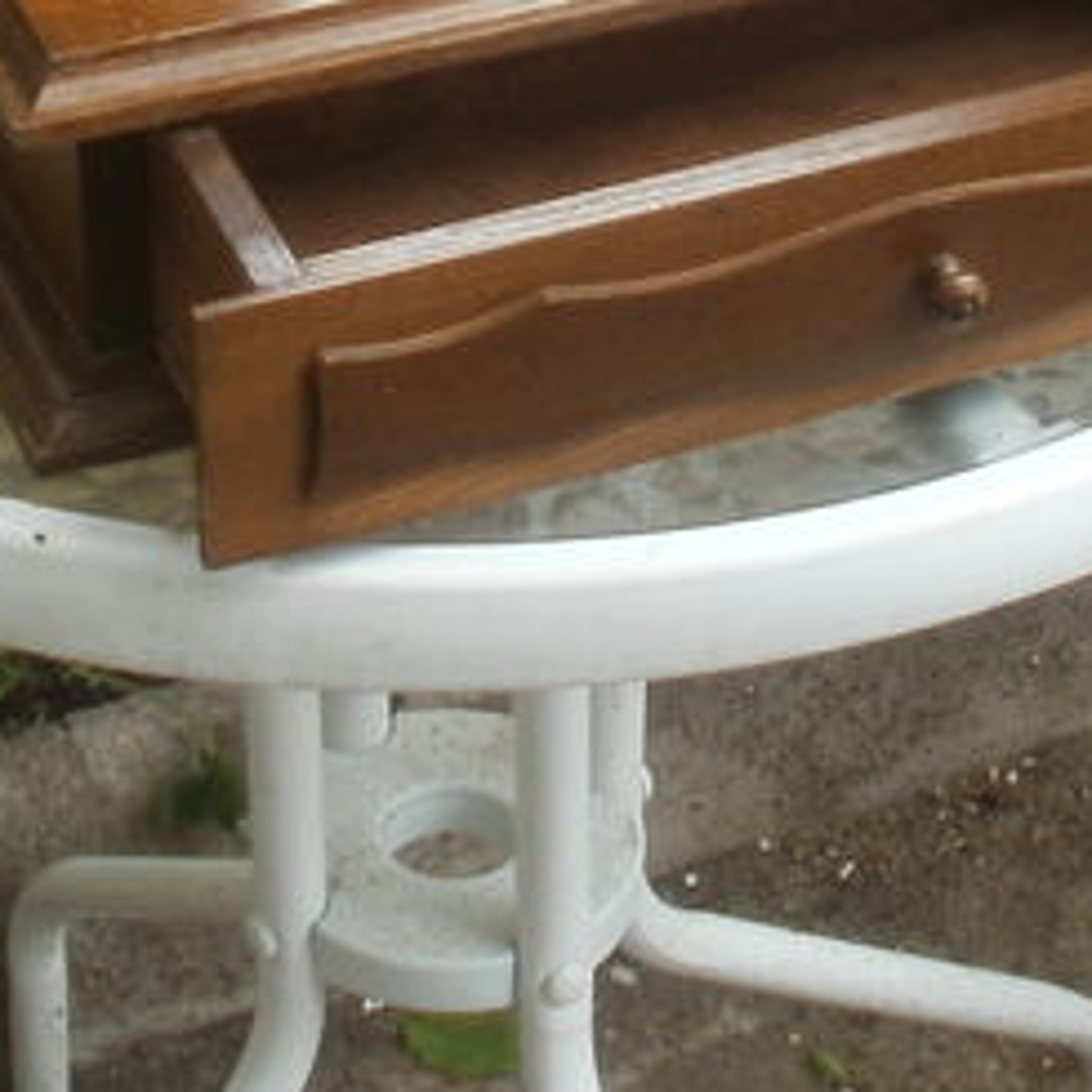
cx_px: 664
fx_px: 4640
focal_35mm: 130
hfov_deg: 13.4
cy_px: -325
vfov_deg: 13.0
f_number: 3.5
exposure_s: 1/160
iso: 100
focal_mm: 6.3
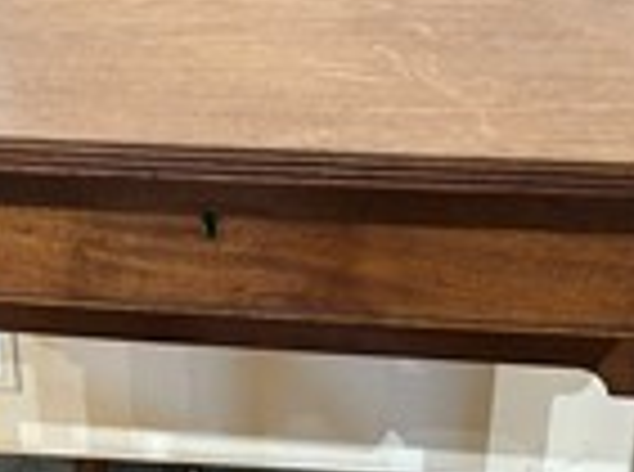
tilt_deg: -30.9
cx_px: 265
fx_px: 1352
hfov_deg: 26.4
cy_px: 503
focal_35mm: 74
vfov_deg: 19.1
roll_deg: -0.3
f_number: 1.5
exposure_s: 1/50
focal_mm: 5.7
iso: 250
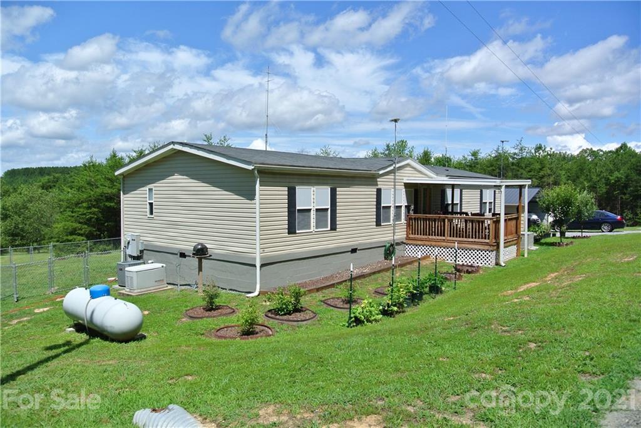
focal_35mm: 27
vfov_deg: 48.0
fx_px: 481
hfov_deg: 67.4
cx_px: 320
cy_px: 214
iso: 100
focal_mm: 10
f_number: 5
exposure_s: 1/800
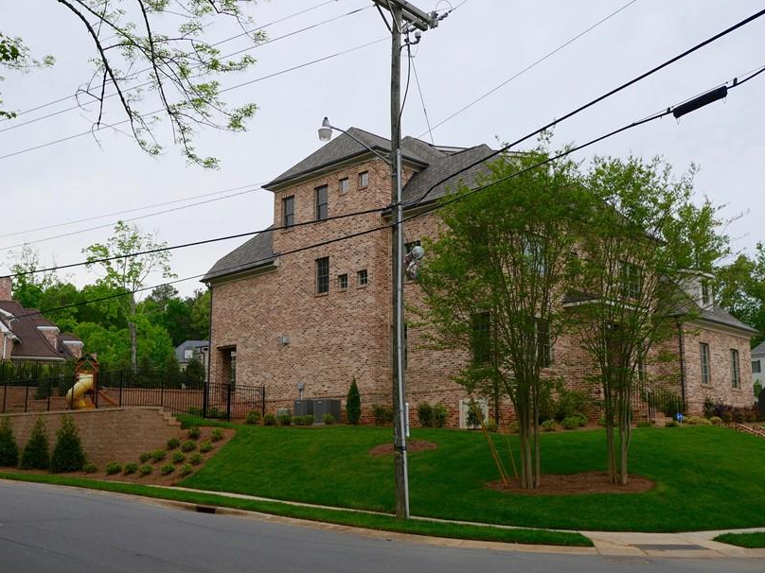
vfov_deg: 37.7
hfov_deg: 48.9
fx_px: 840
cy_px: 307
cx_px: 337
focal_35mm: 38
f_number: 2.5
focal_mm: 15
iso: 200
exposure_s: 1/250
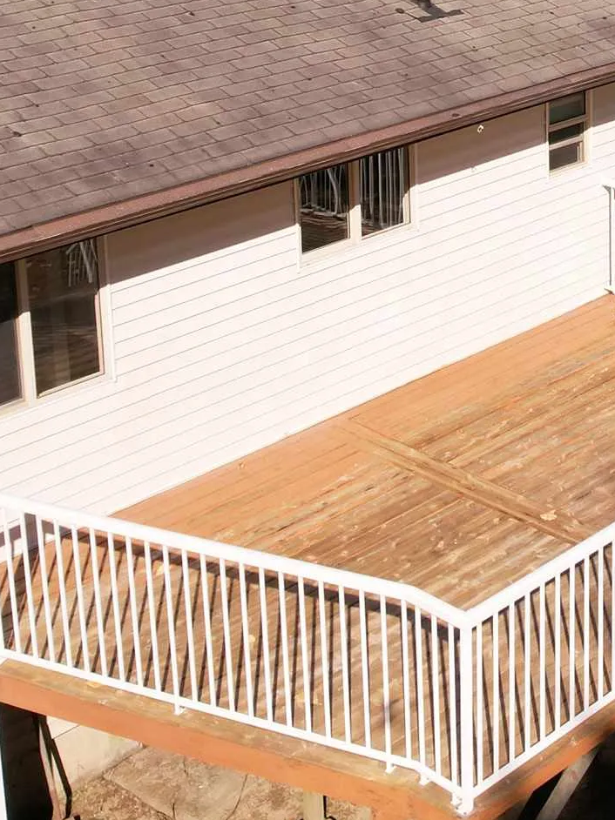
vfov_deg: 26.8
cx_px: 610
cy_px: 17
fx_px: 1635
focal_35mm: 69
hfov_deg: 20.6
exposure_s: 1/2500
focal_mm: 8.38
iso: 150
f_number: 2.8
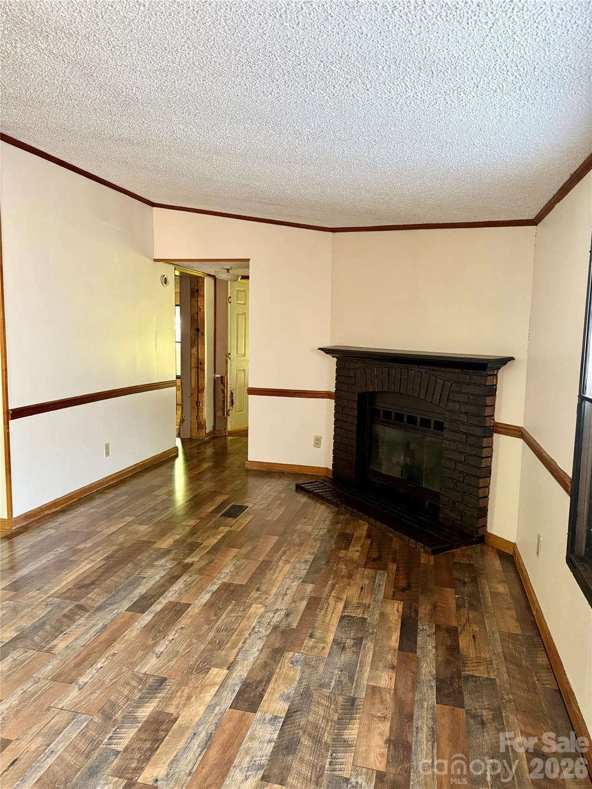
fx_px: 547
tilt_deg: -4.7
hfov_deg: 56.8
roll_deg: -1.8
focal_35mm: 24
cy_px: 394
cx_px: 296
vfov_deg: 71.6
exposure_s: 1/60
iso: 500
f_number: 1.78
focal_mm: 6.76
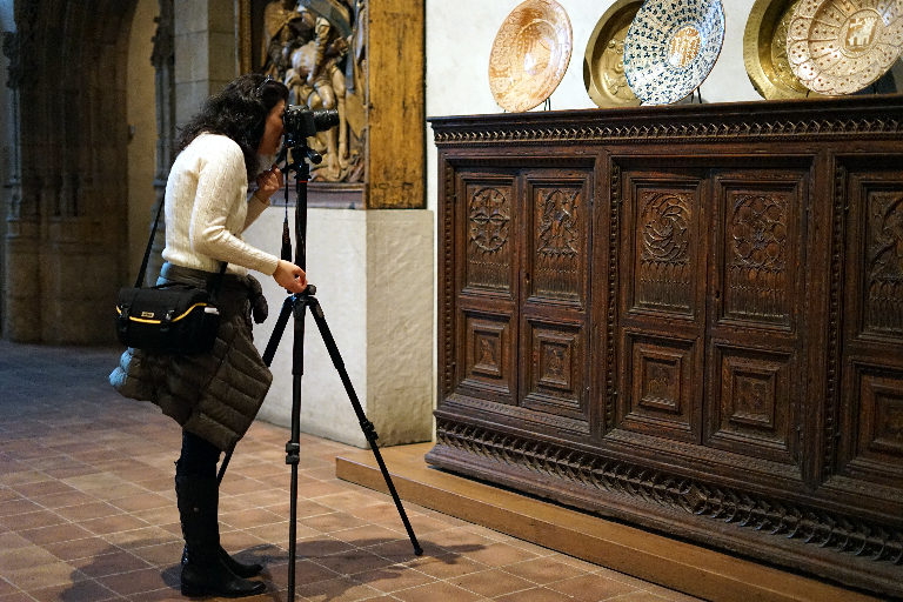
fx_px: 1254
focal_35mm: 50
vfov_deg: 27.0
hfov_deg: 39.6
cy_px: 301
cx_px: 452
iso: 6400
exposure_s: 1/160
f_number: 2
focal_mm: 50
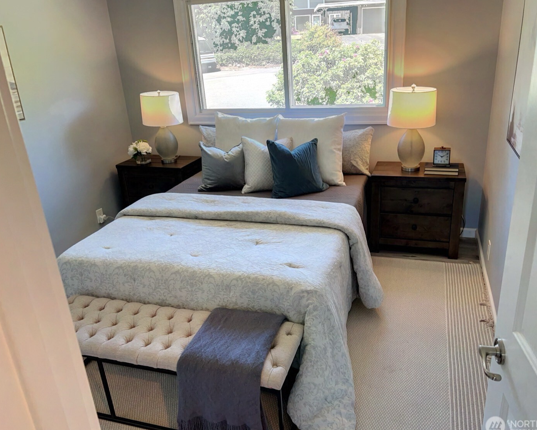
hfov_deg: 62.2
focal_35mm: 28
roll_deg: +2.9
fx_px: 445
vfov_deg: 51.5
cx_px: 285
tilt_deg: -21.3
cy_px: 219
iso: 80
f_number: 1.5
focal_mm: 5.7
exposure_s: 1/120
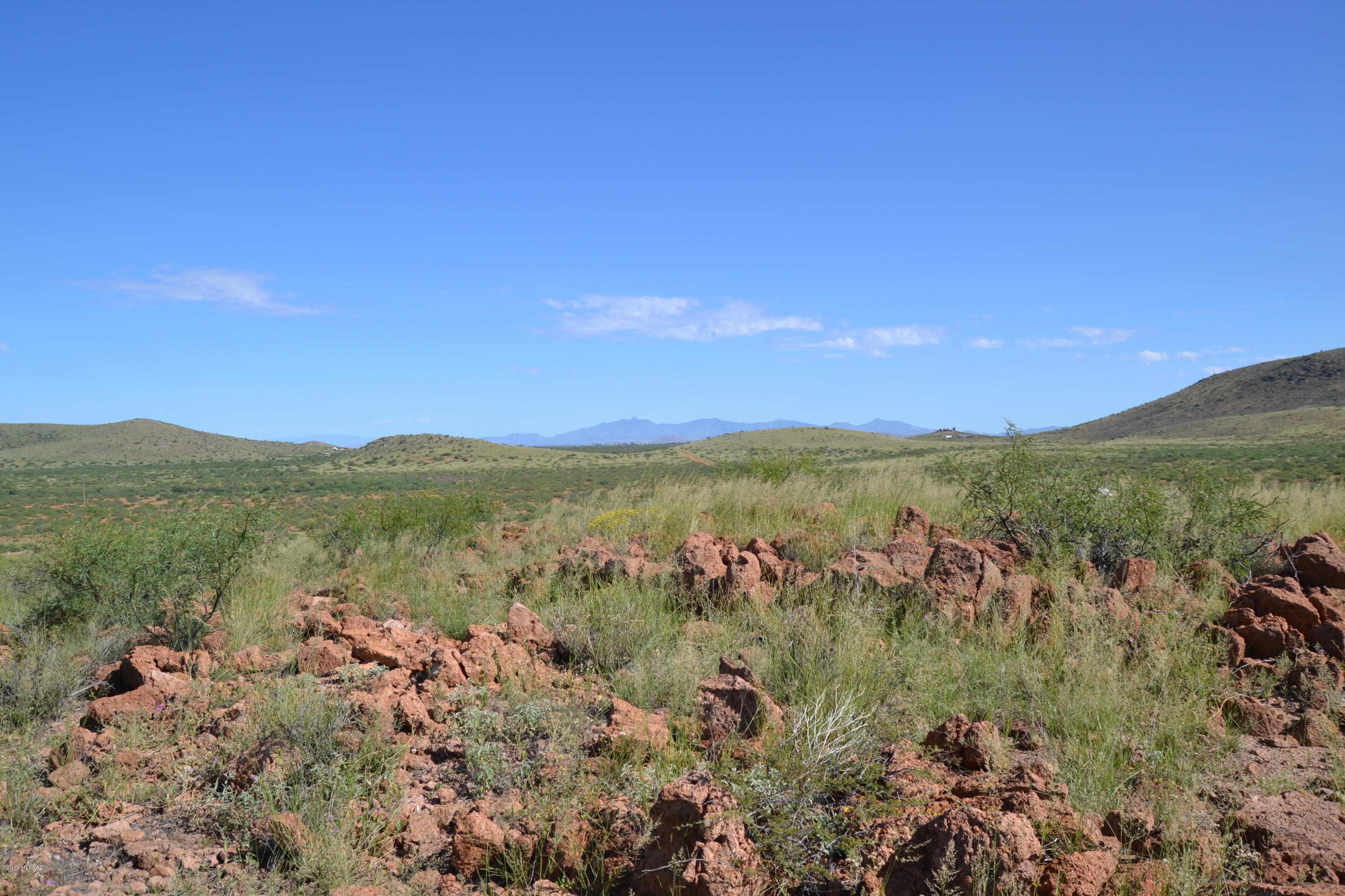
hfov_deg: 67.4
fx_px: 1009
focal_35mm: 27
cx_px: 672
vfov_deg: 47.9
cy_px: 448
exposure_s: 1/250
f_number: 8
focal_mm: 18
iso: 100
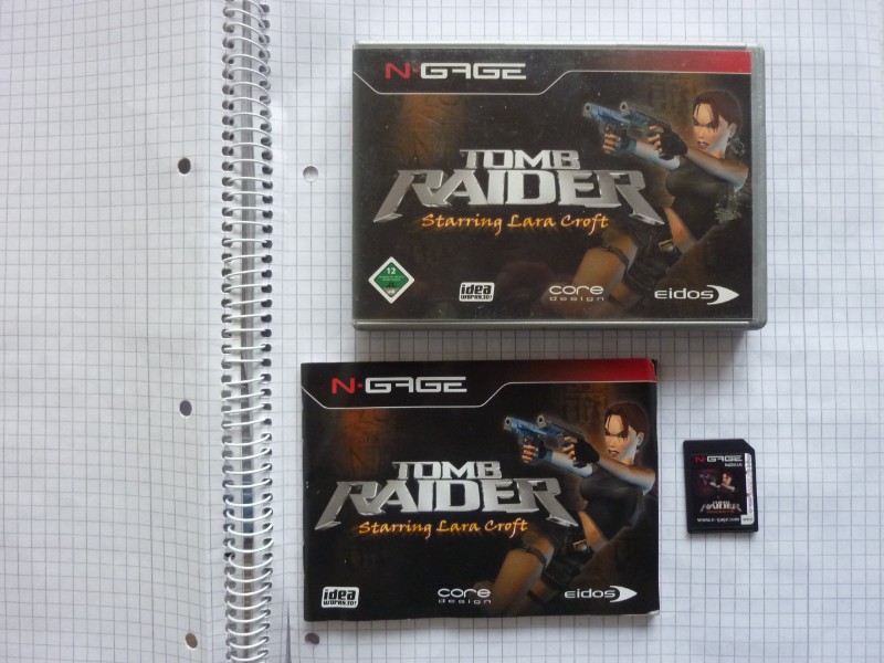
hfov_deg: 69.4
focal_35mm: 25
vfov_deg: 54.9
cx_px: 442
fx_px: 638
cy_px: 332
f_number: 3.3
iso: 320
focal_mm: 4.5
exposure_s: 1/30
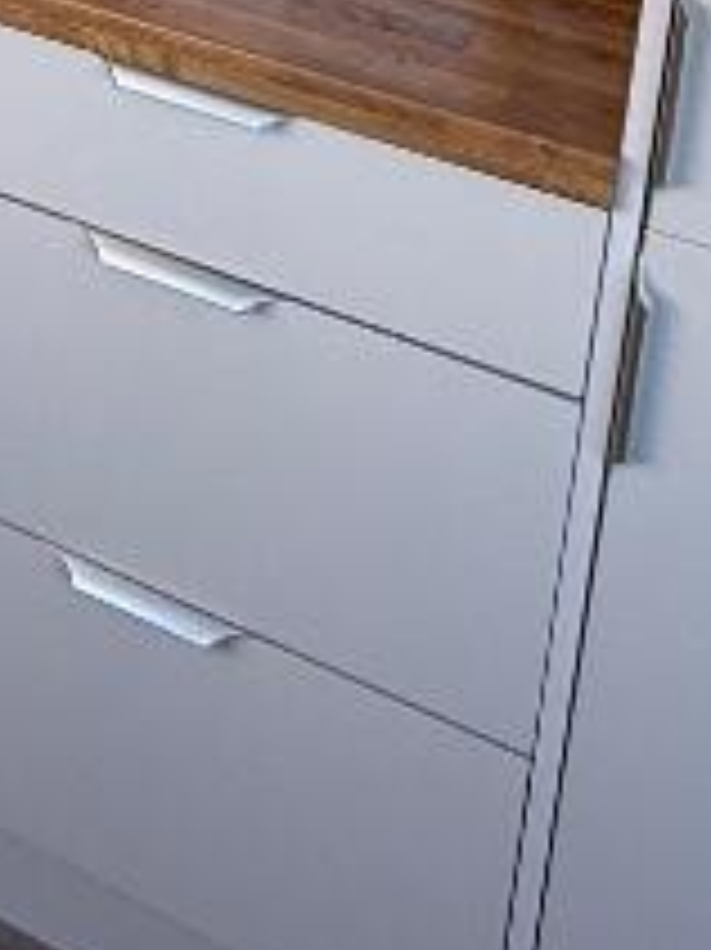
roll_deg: -4.5
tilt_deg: -10.2
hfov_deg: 21.0
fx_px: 1864
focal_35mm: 68
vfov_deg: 23.2
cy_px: -468
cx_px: 32
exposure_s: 1/122
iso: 50
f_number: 2.2
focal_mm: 2.22
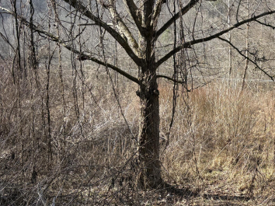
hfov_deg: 36.9
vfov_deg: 29.4
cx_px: 238
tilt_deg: -7.4
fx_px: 389
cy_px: 141
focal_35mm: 49
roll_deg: -0.6
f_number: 1.6
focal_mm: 5.96
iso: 50
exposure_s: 1/895
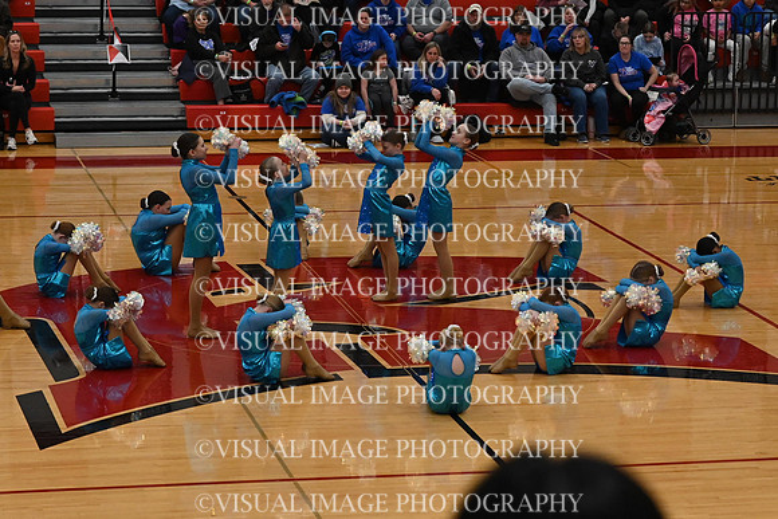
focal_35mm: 105
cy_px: 260
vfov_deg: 13.0
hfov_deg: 19.5
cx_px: 389
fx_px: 2270
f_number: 4
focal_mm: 70
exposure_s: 1/500
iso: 5000
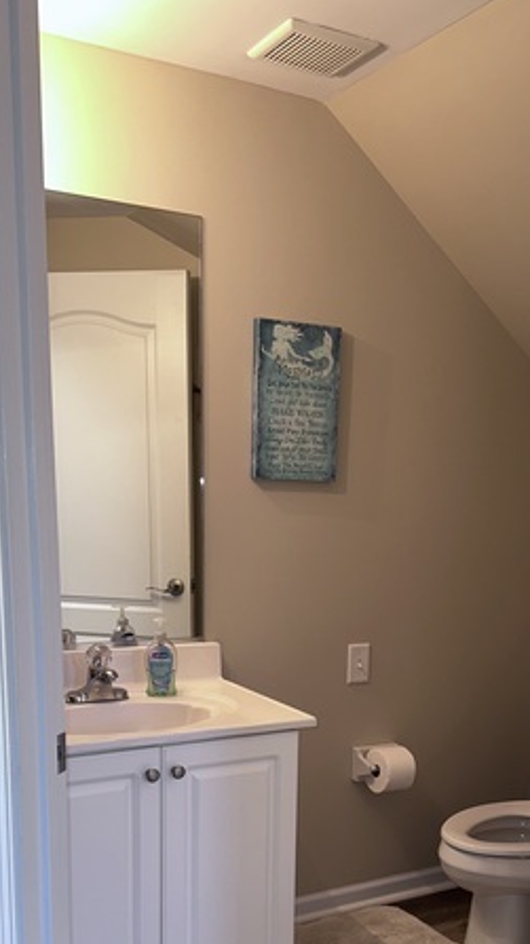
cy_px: 694
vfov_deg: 49.8
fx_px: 976
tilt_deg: -12.5
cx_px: 332
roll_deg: -1.9
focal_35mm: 39
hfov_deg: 30.3
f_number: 1.78
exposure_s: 1/35
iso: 80
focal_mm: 6.86
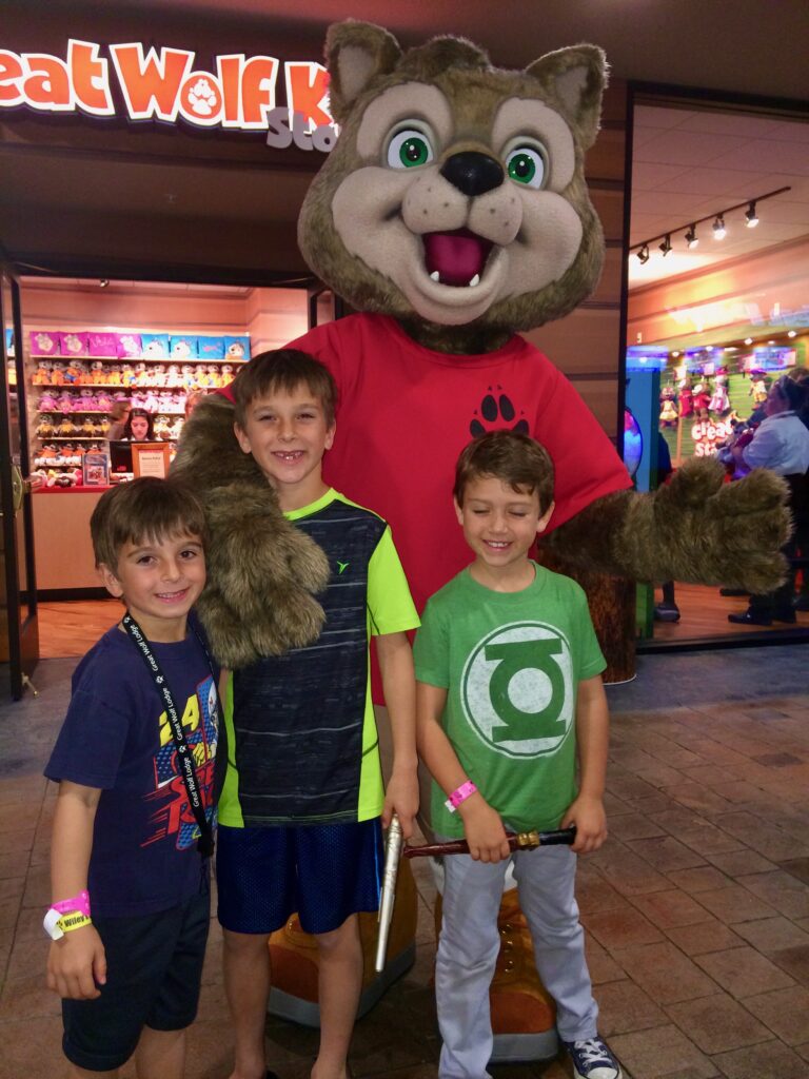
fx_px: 935
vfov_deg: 60.0
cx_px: 404
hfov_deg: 46.8
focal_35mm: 30
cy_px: 540
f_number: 2.2
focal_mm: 4.12
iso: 160
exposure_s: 1/16
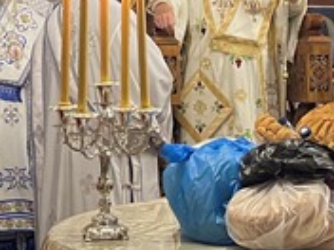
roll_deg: +1.7
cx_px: 216
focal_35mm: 118
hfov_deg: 16.7
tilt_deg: -1.5
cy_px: 87
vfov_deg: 12.5
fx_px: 1139
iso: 250
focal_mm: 4.2
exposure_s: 1/50
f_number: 1.6
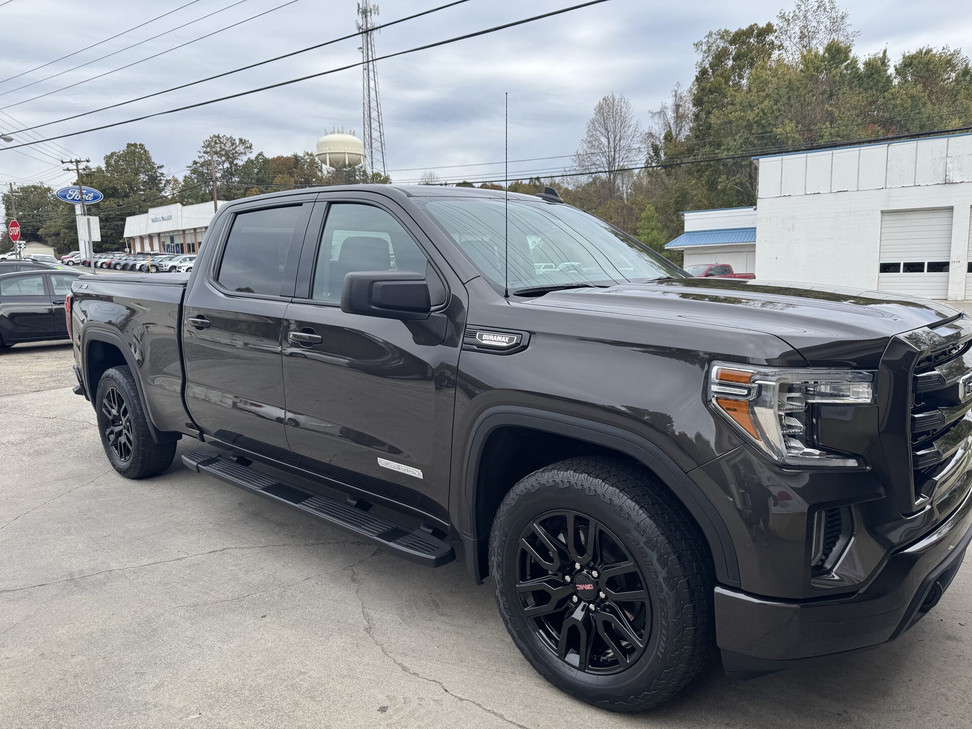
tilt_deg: -8.1
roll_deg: +1.1
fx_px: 674
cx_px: 486
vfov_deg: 56.8
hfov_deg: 71.6
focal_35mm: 24
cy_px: 364
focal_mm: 6.76
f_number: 1.78
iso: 80
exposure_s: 1/1767
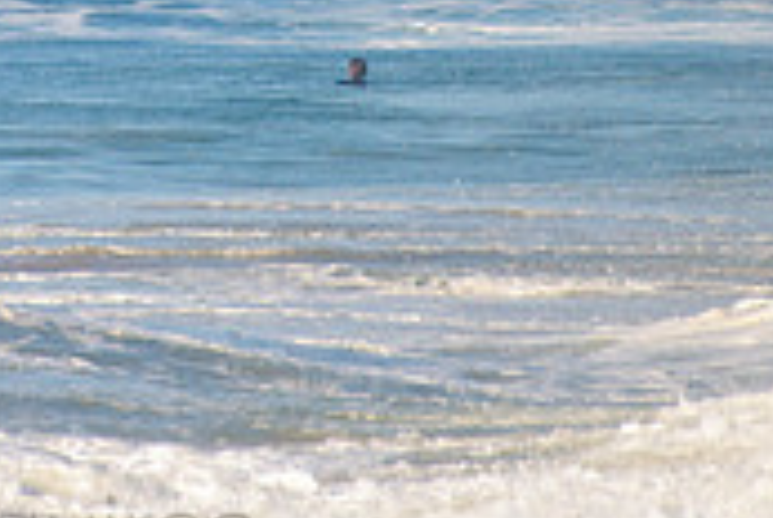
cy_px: -208
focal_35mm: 1675
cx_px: -89
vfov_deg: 0.8
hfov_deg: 1.2
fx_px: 36027
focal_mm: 500
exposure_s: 1/1600
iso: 140
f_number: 5.6
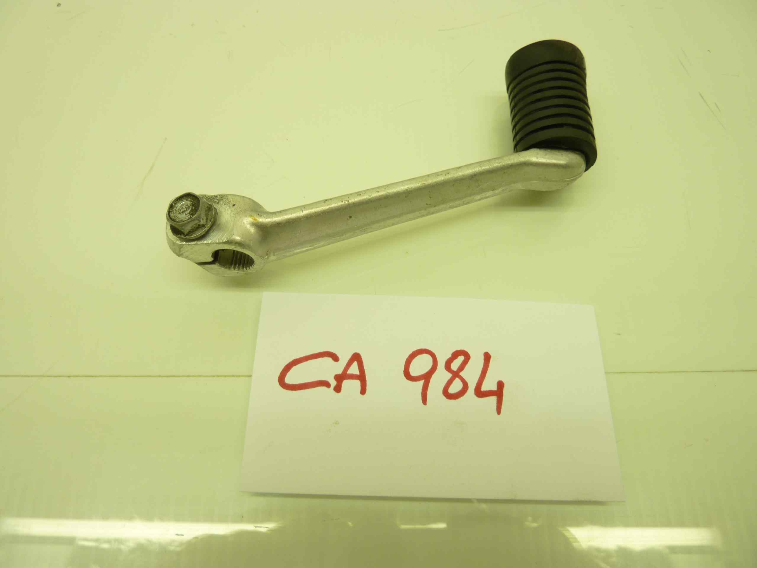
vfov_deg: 54.9
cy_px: 284
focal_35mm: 25
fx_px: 547
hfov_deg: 69.4
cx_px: 378
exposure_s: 1/30
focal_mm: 4.1
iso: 80
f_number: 3.3
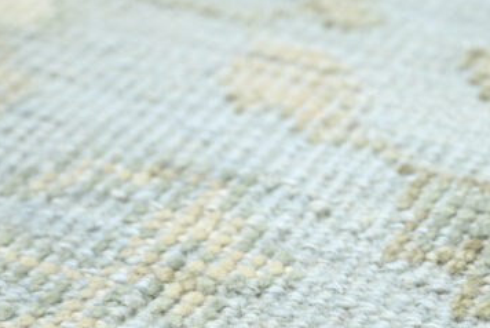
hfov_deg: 21.1
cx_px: 363
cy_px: 229
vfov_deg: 14.2
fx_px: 1308
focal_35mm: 96
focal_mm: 57
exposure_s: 1/30
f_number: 4
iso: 125
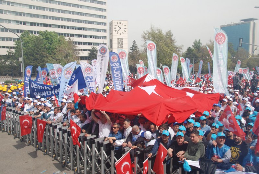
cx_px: 130
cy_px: 87
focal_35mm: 33
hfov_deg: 57.2
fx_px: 238
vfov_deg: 40.1
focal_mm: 22
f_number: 8
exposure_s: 1/250
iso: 100
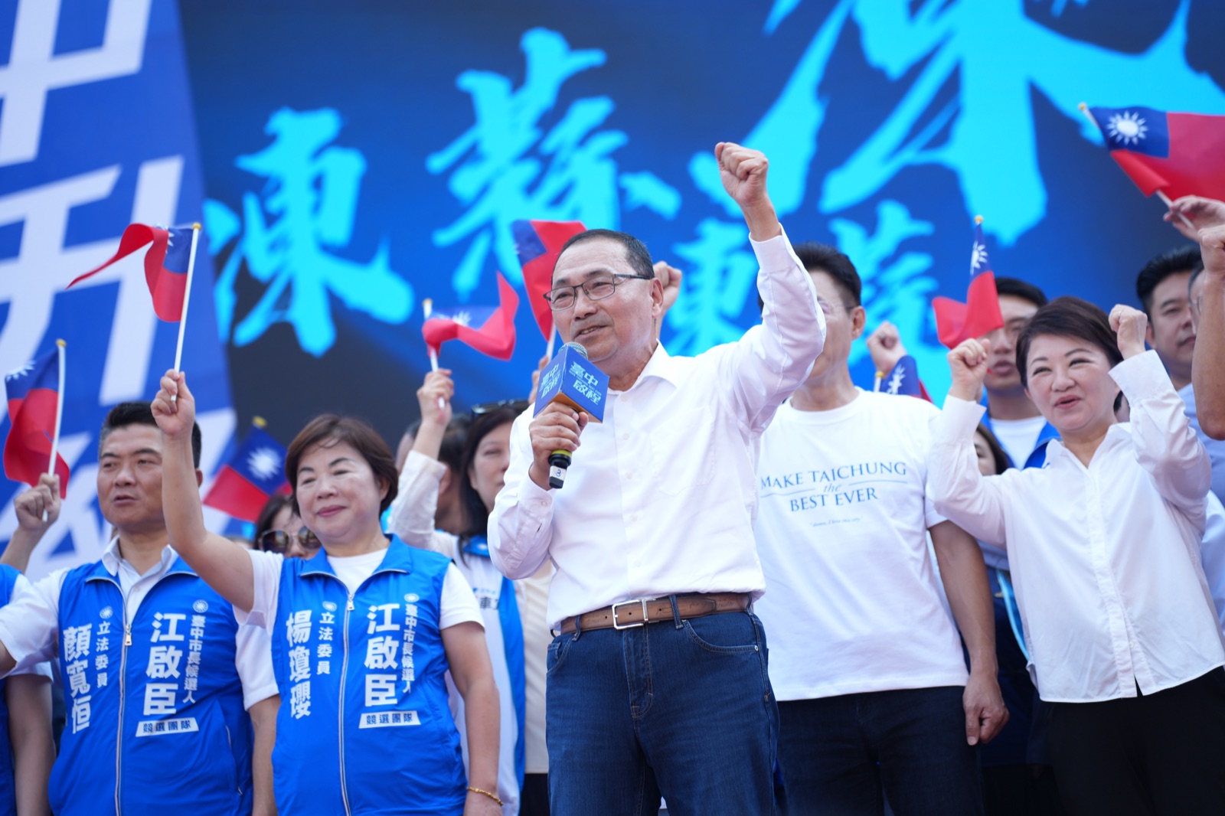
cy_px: 408
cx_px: 612
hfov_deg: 20.2
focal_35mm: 101
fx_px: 3436
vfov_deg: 13.5
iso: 100
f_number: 2.8
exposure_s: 1/160
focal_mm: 101
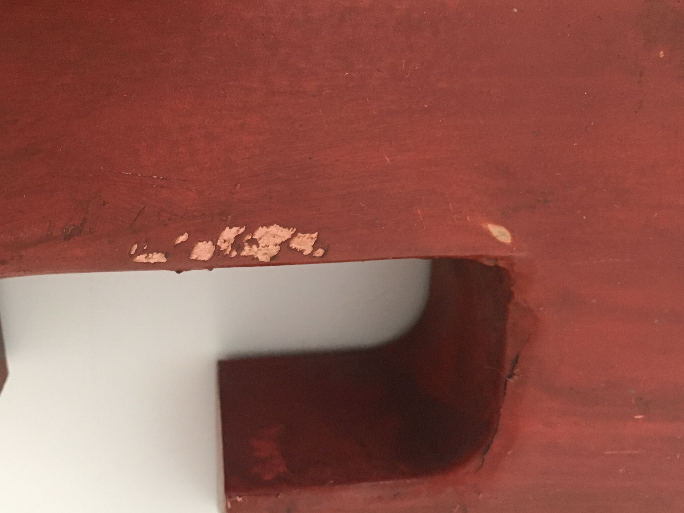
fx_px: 850
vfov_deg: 33.5
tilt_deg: -70.7
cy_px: 215
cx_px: 289
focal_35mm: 43
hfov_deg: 43.7
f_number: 2.2
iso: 200
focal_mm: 4.15
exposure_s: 1/33
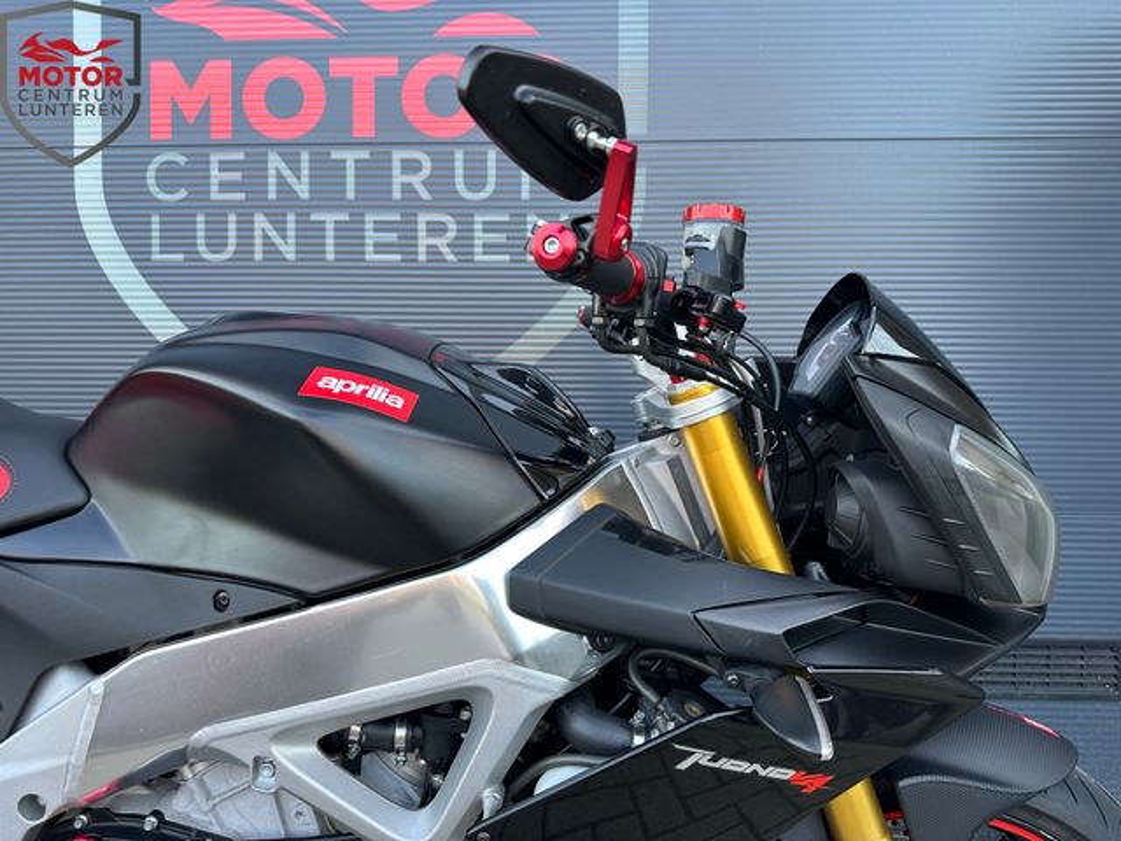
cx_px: 560
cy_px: 420
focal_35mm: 24
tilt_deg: -2.3
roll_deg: -0.3
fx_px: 777
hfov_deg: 71.6
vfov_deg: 56.8
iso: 64
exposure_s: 1/131
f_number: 1.78
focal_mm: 6.86
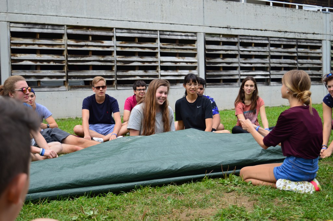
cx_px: 166
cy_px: 110
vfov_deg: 25.0
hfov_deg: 36.9
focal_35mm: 54
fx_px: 499
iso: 200
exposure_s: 1/640
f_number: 4.8
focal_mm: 36
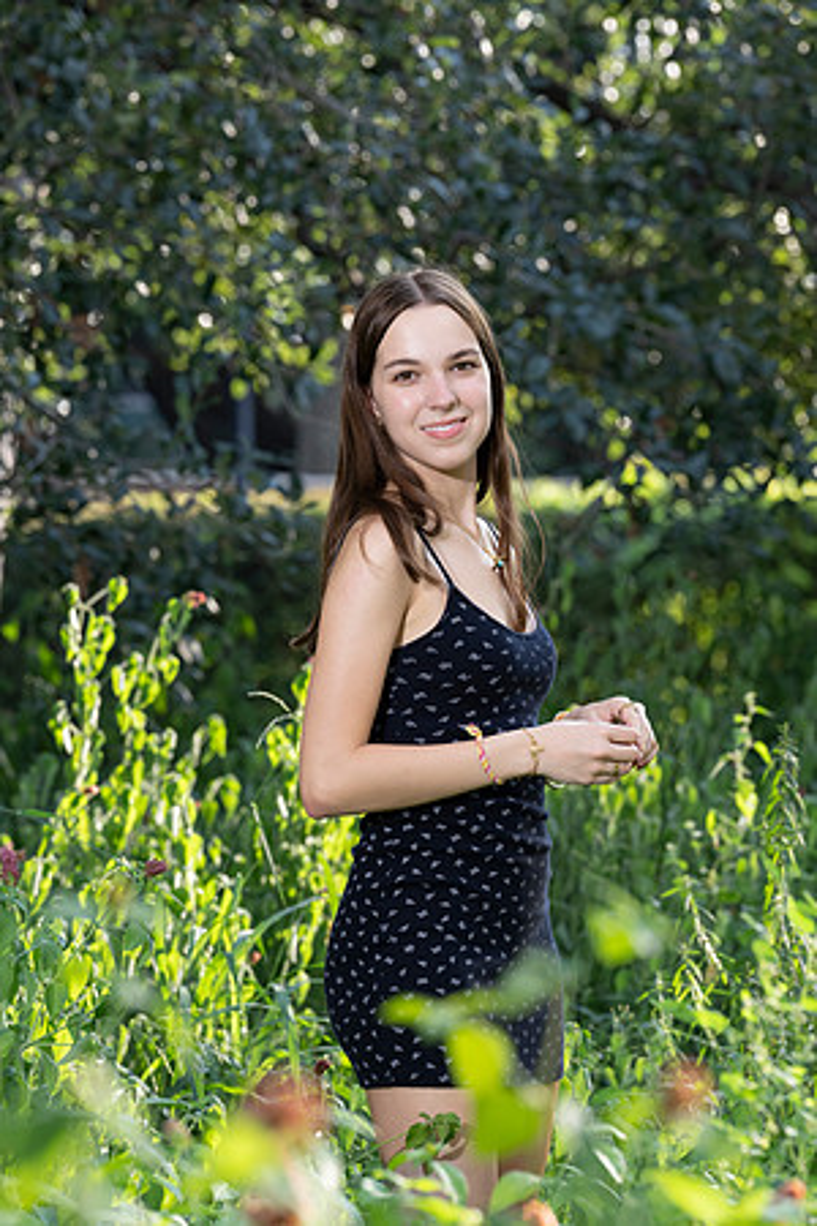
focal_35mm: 200
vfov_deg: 10.3
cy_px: 613
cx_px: 408
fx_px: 6808
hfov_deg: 6.9
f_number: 8
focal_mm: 200
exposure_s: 1/200
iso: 640
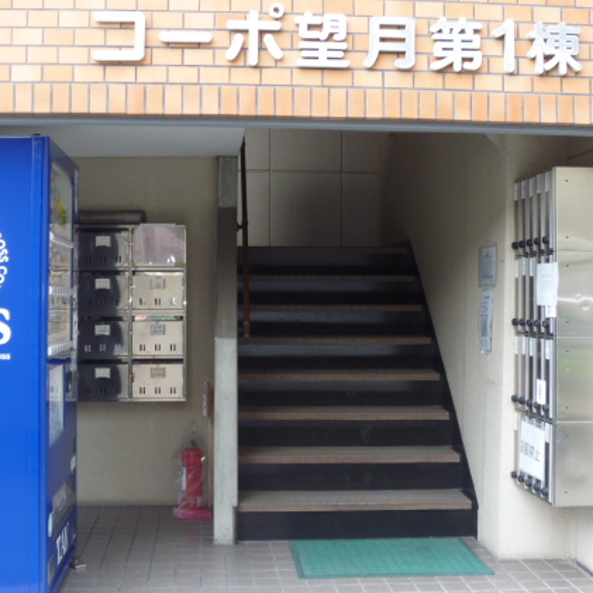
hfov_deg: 36.0
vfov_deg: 36.1
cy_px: 286
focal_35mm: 47
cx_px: 270
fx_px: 911
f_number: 3.5
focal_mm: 6.3
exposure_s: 1/60
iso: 100
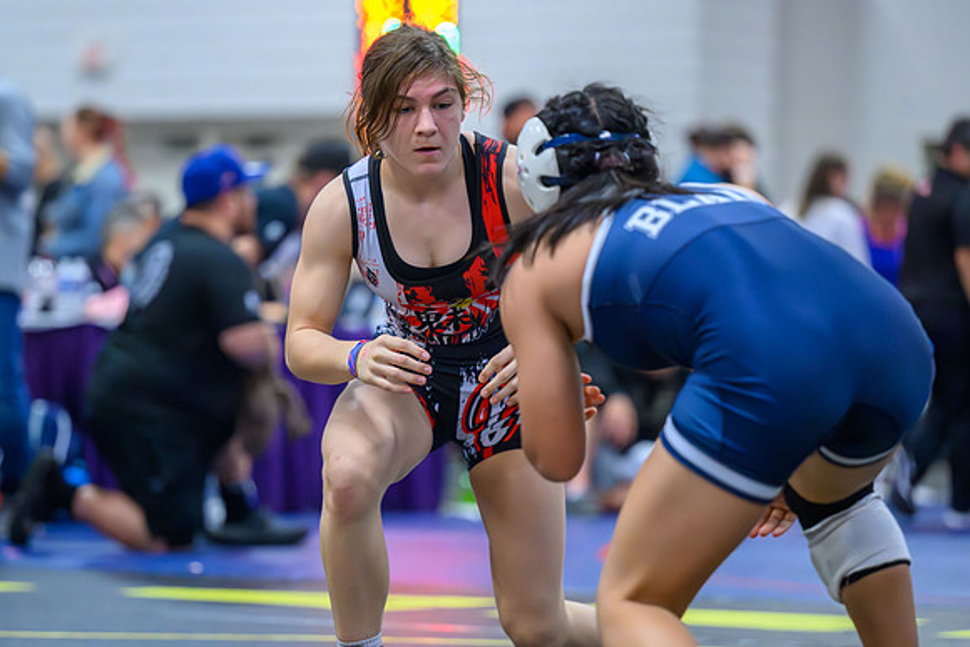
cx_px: 409
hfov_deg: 11.3
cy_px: 346
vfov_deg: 7.6
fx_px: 4881
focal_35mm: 181
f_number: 2.8
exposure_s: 1/800
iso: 18000
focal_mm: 140
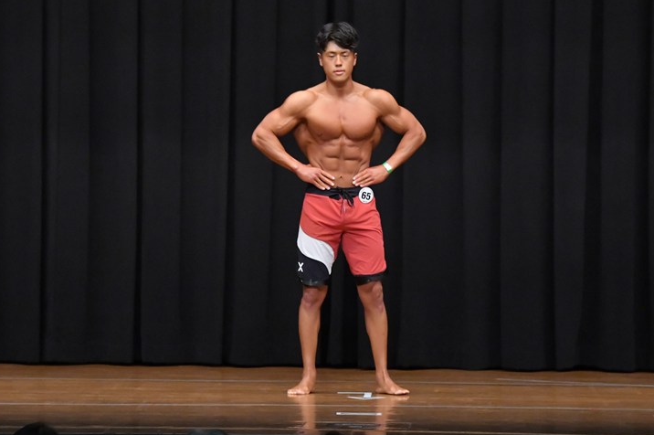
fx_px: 4265
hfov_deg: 8.8
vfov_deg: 5.8
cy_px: 206
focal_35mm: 235
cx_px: 327
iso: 8000
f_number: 5.6
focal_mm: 145
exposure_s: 1/400
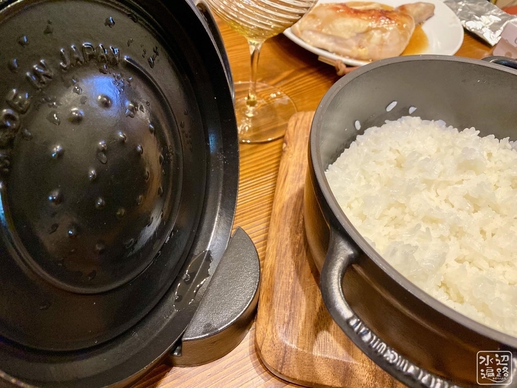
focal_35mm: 26
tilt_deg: -49.5
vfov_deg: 53.1
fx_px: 388
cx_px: 258
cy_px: 194
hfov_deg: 67.3
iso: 400
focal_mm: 4.25
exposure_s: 1/33
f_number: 1.8
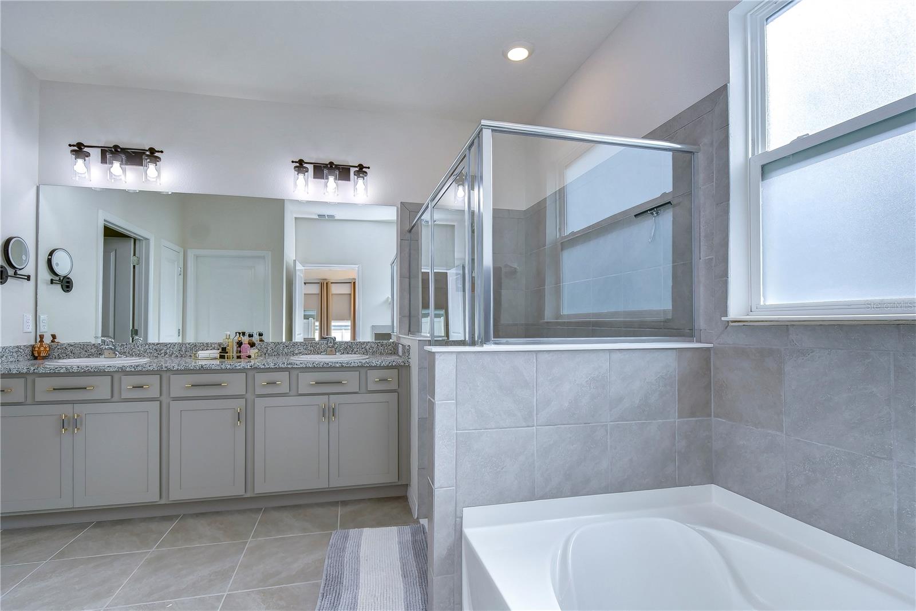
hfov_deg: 100.4
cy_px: 306
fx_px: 382
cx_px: 458
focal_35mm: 15
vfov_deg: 77.3
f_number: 5
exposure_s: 1/60
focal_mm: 10
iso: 100
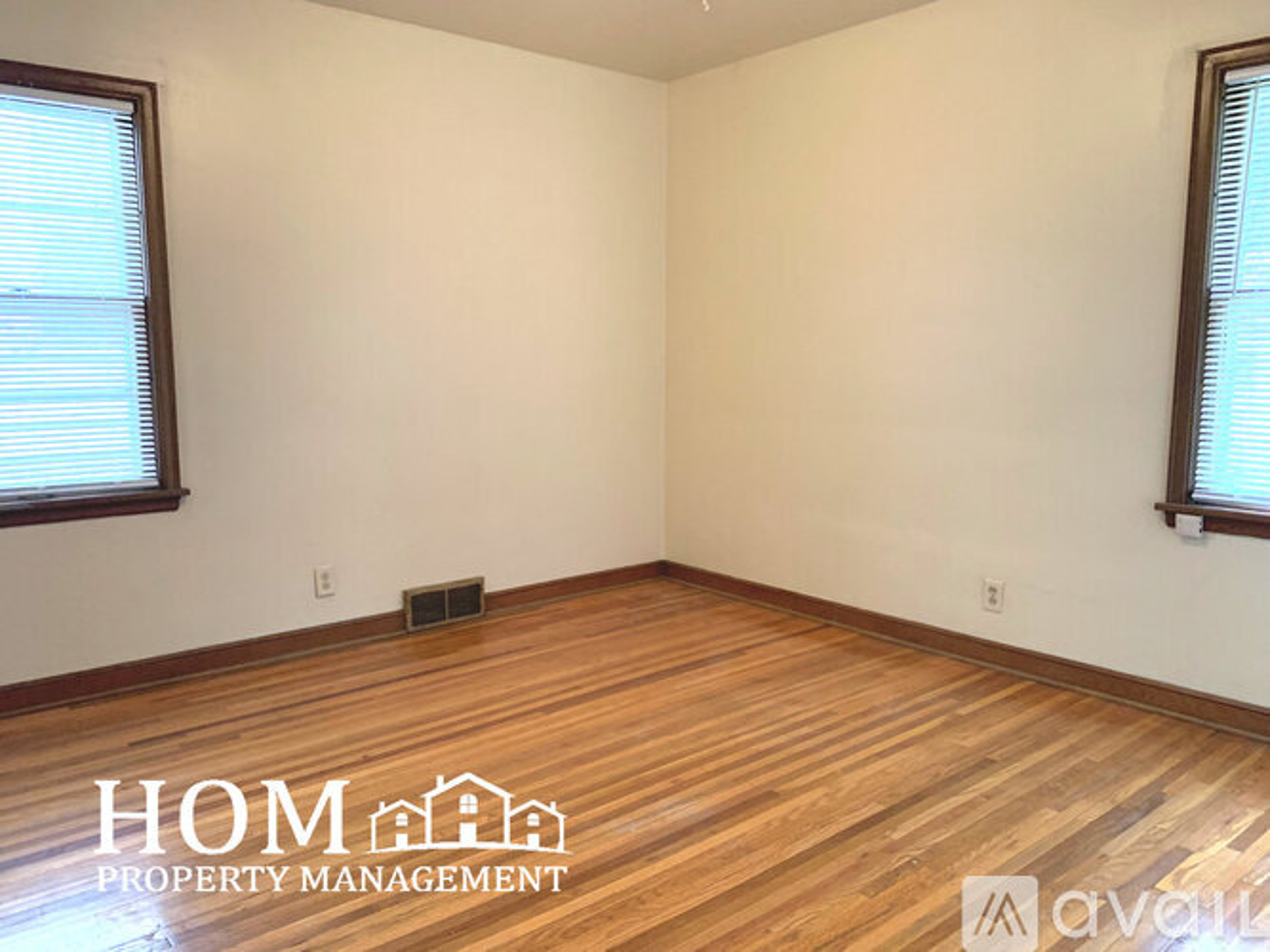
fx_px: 954
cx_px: 635
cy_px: 476
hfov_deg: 67.3
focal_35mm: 26
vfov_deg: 53.0
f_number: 1.8
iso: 400
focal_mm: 4.25
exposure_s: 1/40
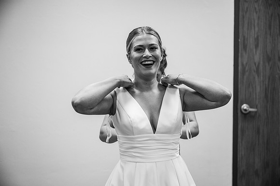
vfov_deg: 28.0
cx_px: 140
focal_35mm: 48
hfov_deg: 41.1
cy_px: 93
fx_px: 373
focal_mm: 48
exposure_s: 1/320
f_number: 3.2
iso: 2000
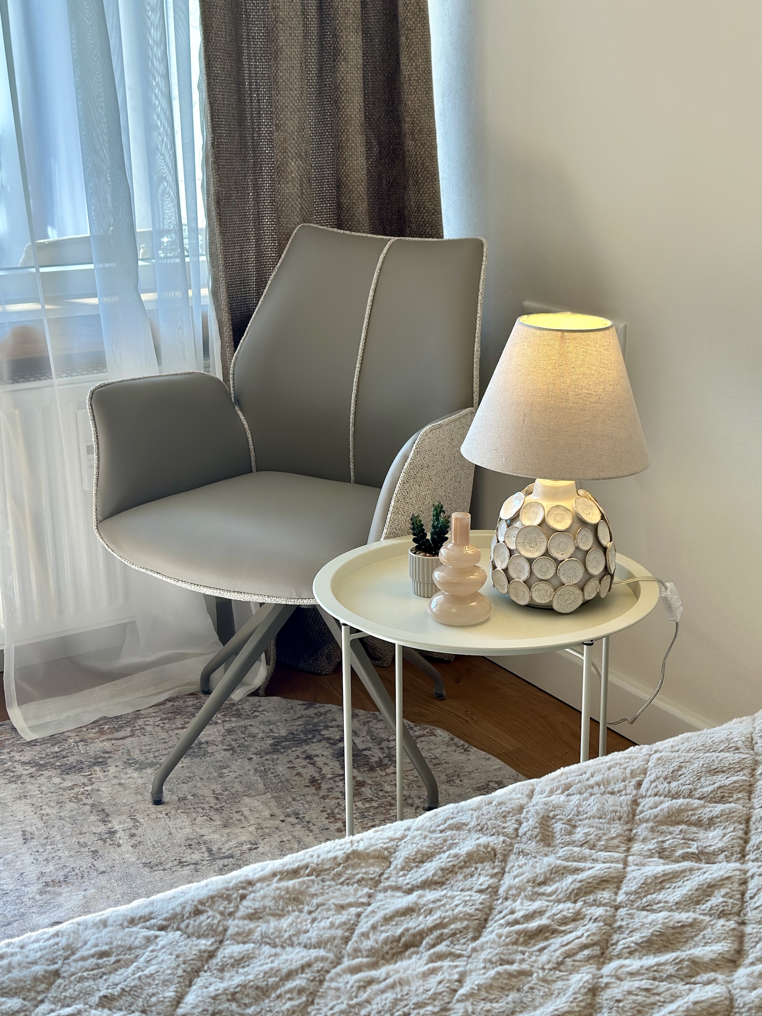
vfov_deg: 38.9
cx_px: 384
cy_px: 517
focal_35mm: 49
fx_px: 1438
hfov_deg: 29.7
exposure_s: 1/480
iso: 80
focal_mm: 6.86
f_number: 1.78
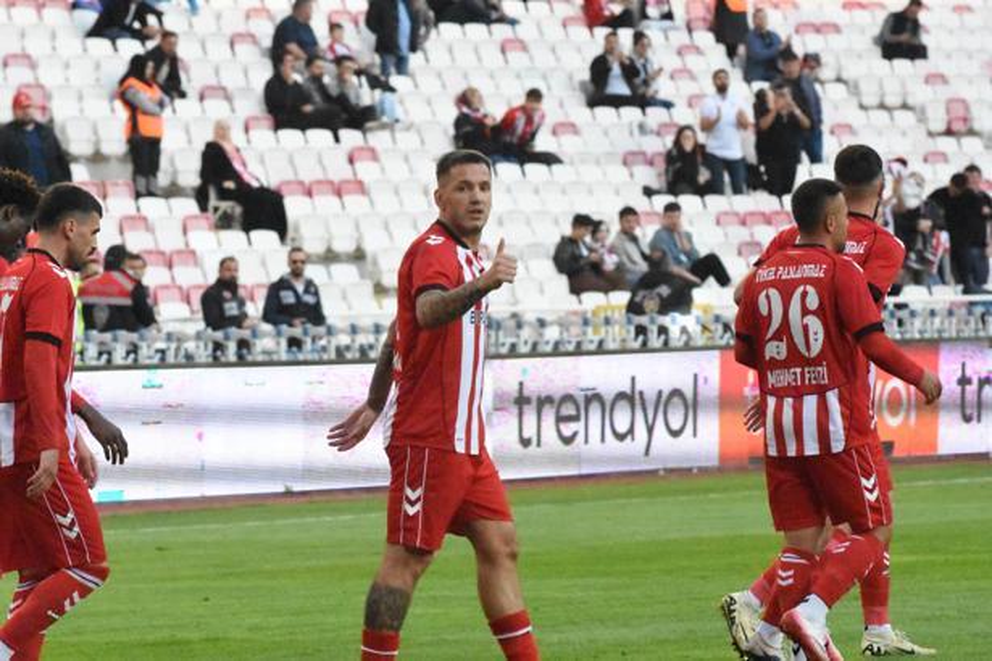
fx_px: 8266
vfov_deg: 4.6
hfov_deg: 6.9
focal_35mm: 300
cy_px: 330
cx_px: 496
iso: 25600
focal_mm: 200
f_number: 7.1
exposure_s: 1/8000
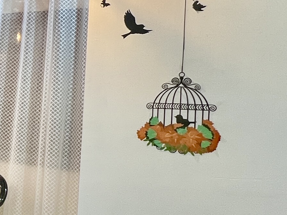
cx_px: -126
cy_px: 106
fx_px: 489
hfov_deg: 25.7
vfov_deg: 24.8
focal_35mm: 59
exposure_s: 1/100
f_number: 1.8
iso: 250
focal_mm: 1.57
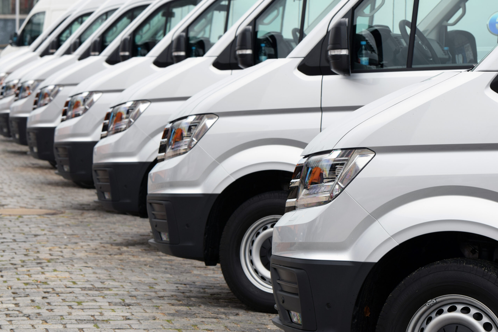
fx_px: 2116
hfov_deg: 13.4
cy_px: 166
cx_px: 249
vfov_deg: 9.0
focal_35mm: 153
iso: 400
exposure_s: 1/100
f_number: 7.1
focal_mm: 102
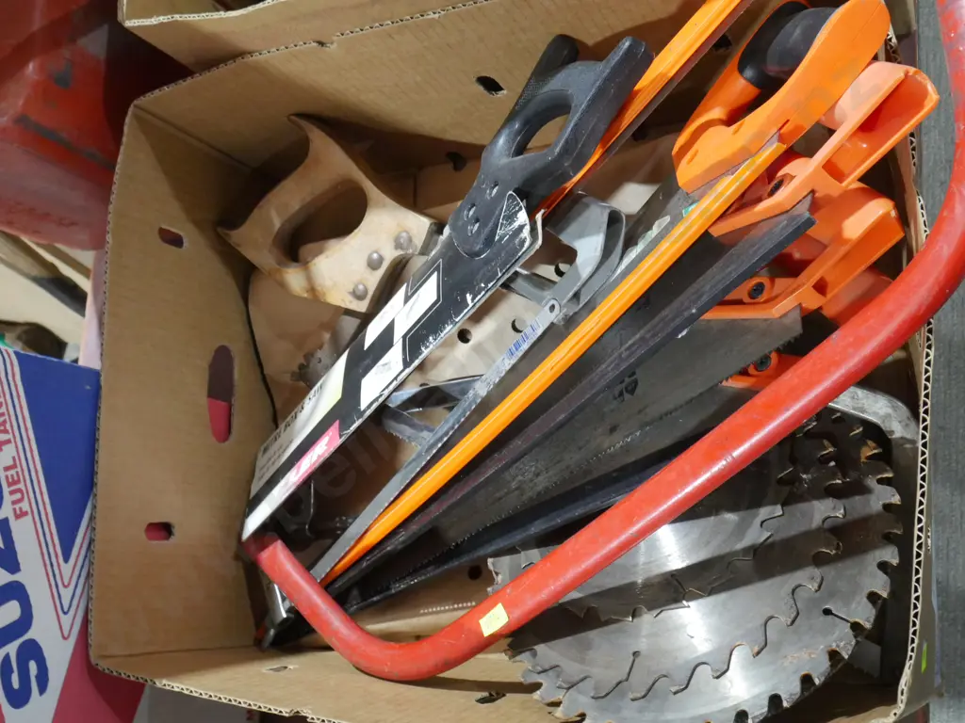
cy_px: 362
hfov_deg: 51.4
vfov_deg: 39.7
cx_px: 482
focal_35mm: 36
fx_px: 1004
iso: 3200
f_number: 9
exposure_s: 1/30
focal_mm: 18
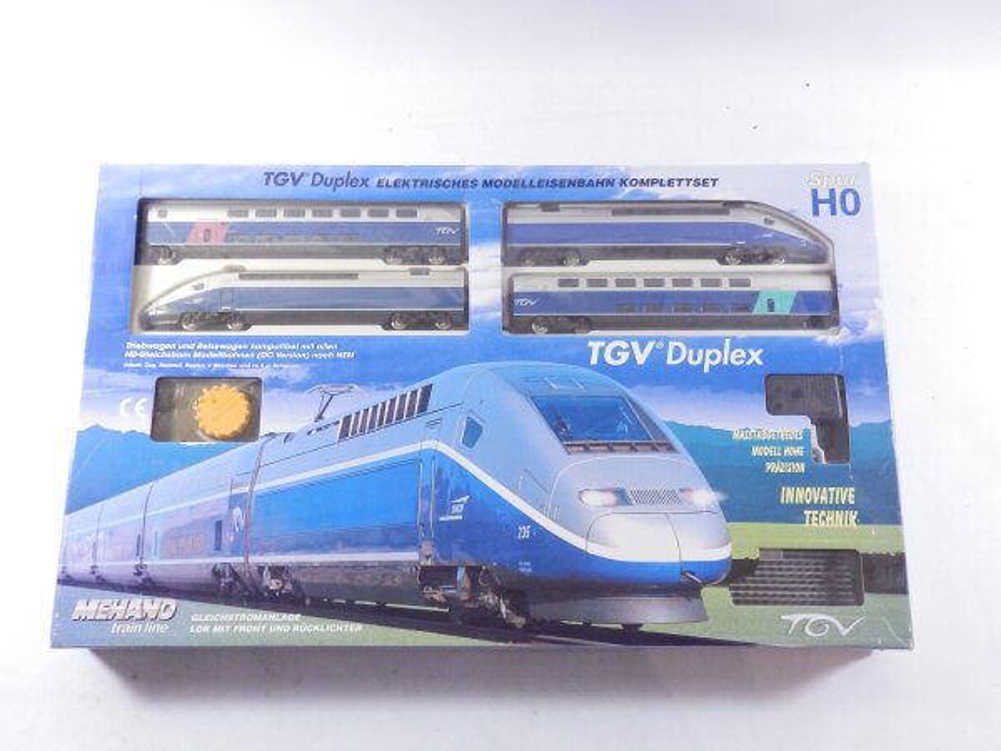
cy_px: 376
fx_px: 868
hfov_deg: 60.0
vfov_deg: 46.8
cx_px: 500
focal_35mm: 30
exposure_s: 1/125
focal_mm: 5.5
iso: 640
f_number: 3.3
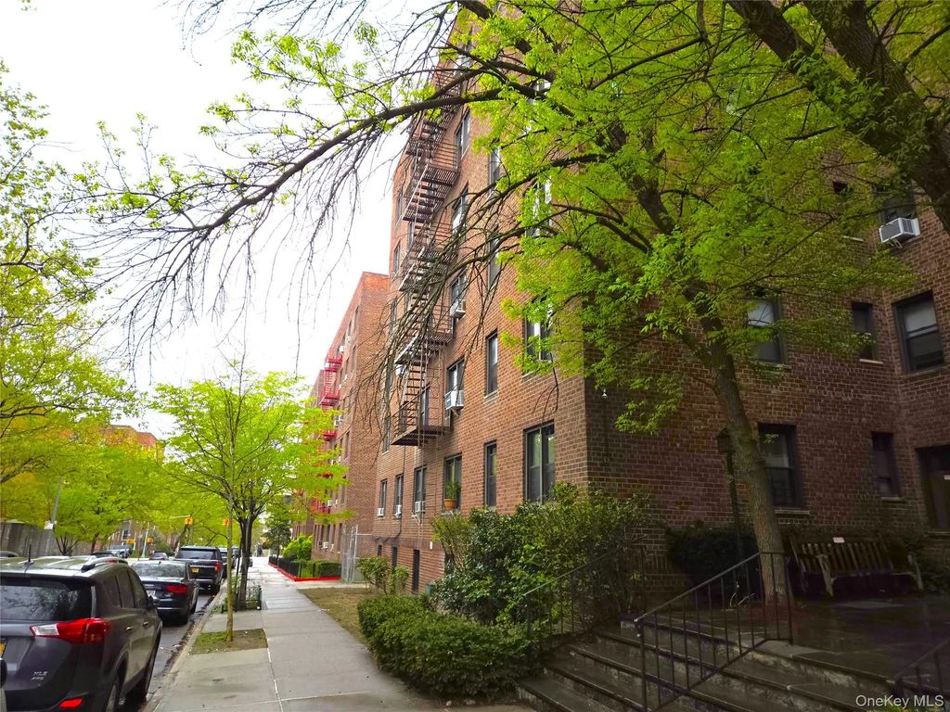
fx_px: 631
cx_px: 475
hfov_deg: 73.9
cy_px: 356
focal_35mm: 23
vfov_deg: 58.9
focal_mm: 5.4
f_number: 1.8
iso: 25
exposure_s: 1/648
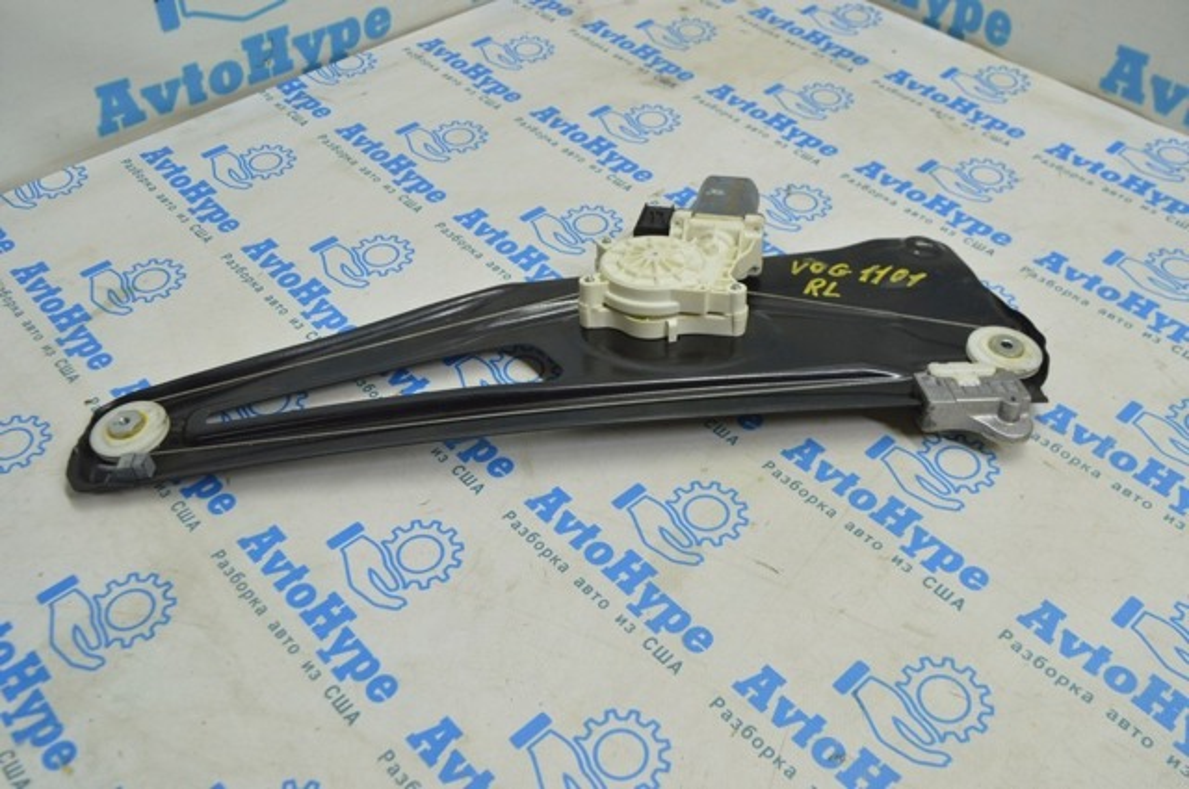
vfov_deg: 38.3
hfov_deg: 55.2
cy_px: 394
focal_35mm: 34
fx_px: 1138
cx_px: 594
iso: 400
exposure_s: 1/25
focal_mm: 23
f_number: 5.6
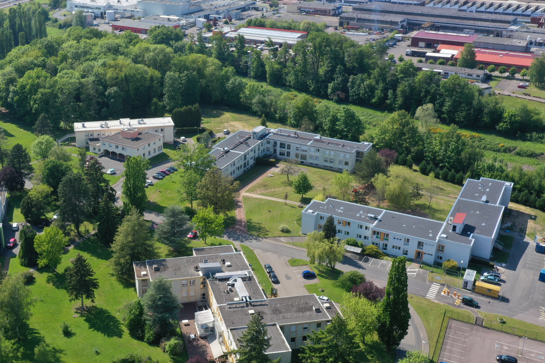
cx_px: 186
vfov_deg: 31.2
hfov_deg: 44.8
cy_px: 177
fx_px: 651
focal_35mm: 43
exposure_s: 1/200
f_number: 7.1
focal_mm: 10.26
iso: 100
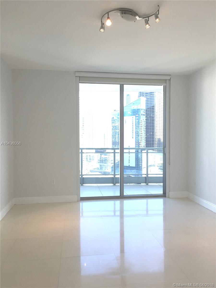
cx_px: 108
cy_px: 144
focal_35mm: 29
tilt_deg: -1.2
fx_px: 241
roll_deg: +0.5
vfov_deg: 61.7
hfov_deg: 48.2
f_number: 2.2
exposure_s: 1/133
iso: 25
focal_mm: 4.15
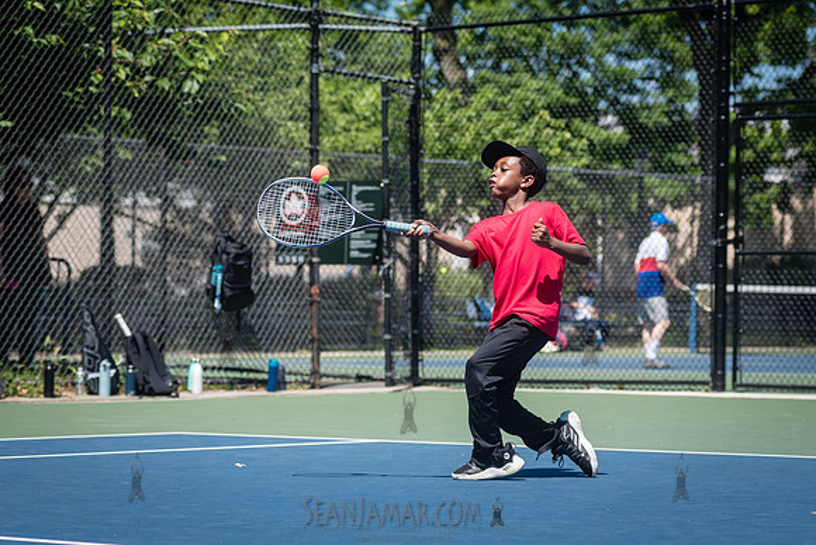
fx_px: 2971
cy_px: 281
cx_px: 462
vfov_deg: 10.5
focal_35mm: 131
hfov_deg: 15.6
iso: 200
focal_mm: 100
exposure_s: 1/1250
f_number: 4.5
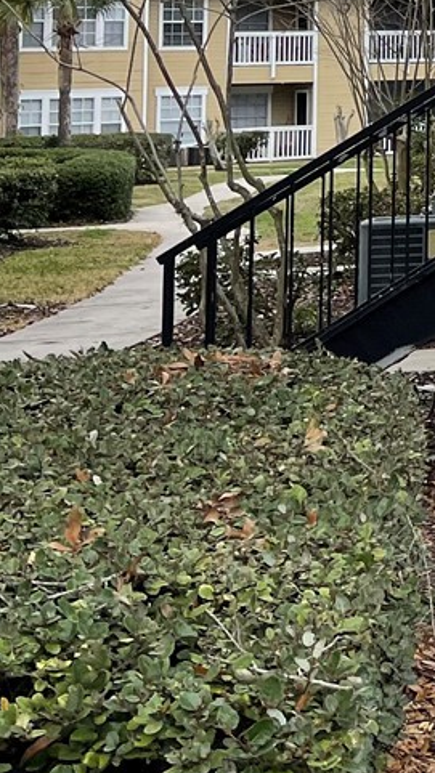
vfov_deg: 21.3
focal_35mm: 94
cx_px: 1128
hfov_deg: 10.6
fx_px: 1928
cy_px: -123
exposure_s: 1/1715
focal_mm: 5.1
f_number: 1.6
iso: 32
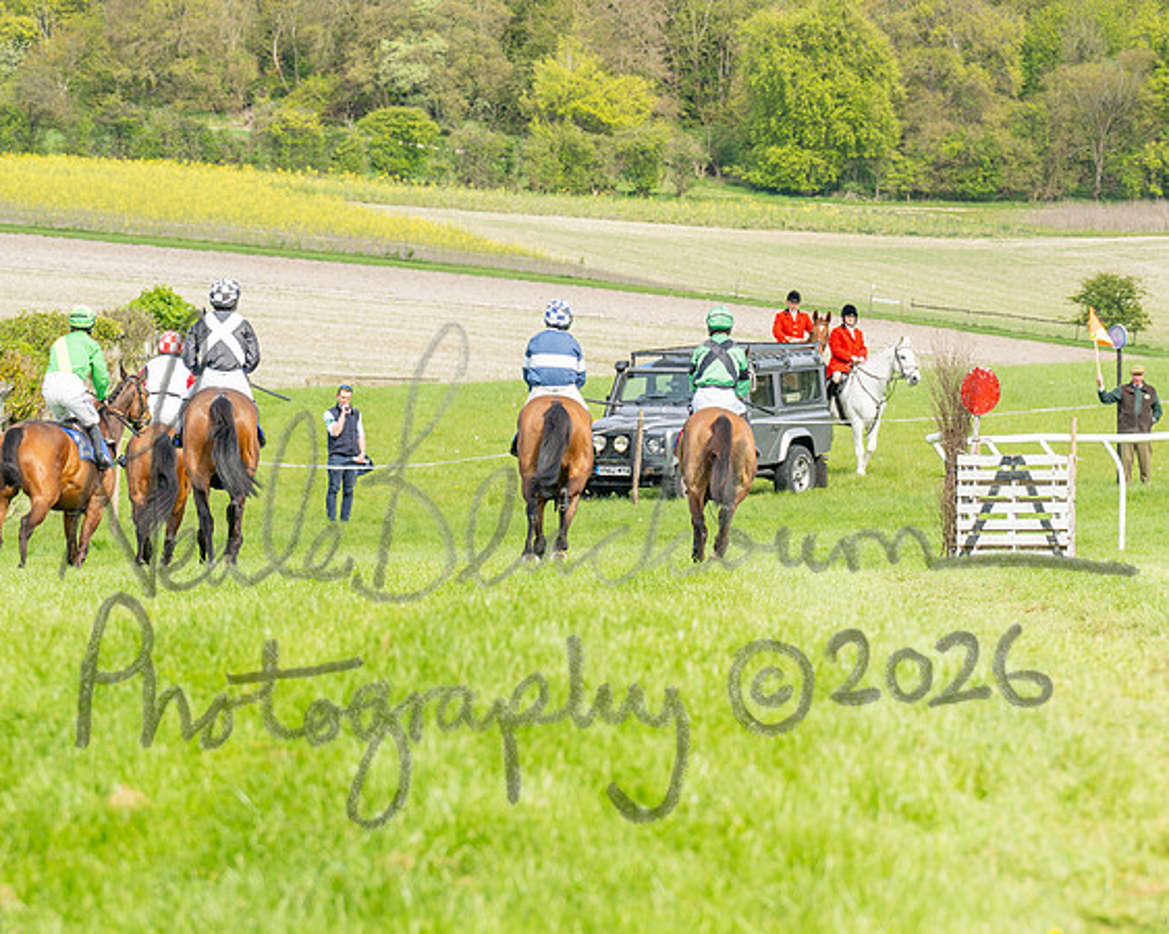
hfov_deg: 5.7
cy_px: 467
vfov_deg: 4.6
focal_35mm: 338
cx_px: 665
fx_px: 11690
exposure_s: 1/160
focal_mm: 200
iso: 100
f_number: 9
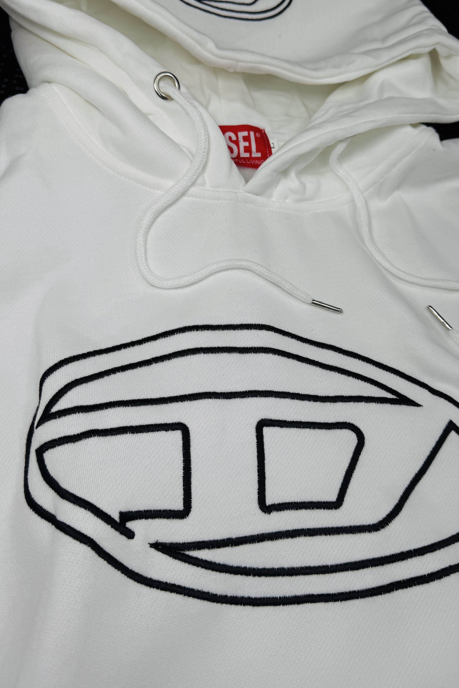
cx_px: 250
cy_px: 294
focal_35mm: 31
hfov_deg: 42.3
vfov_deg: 60.0
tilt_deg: -56.7
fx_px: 593
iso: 64
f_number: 1.78
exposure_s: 1/197
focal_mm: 6.76
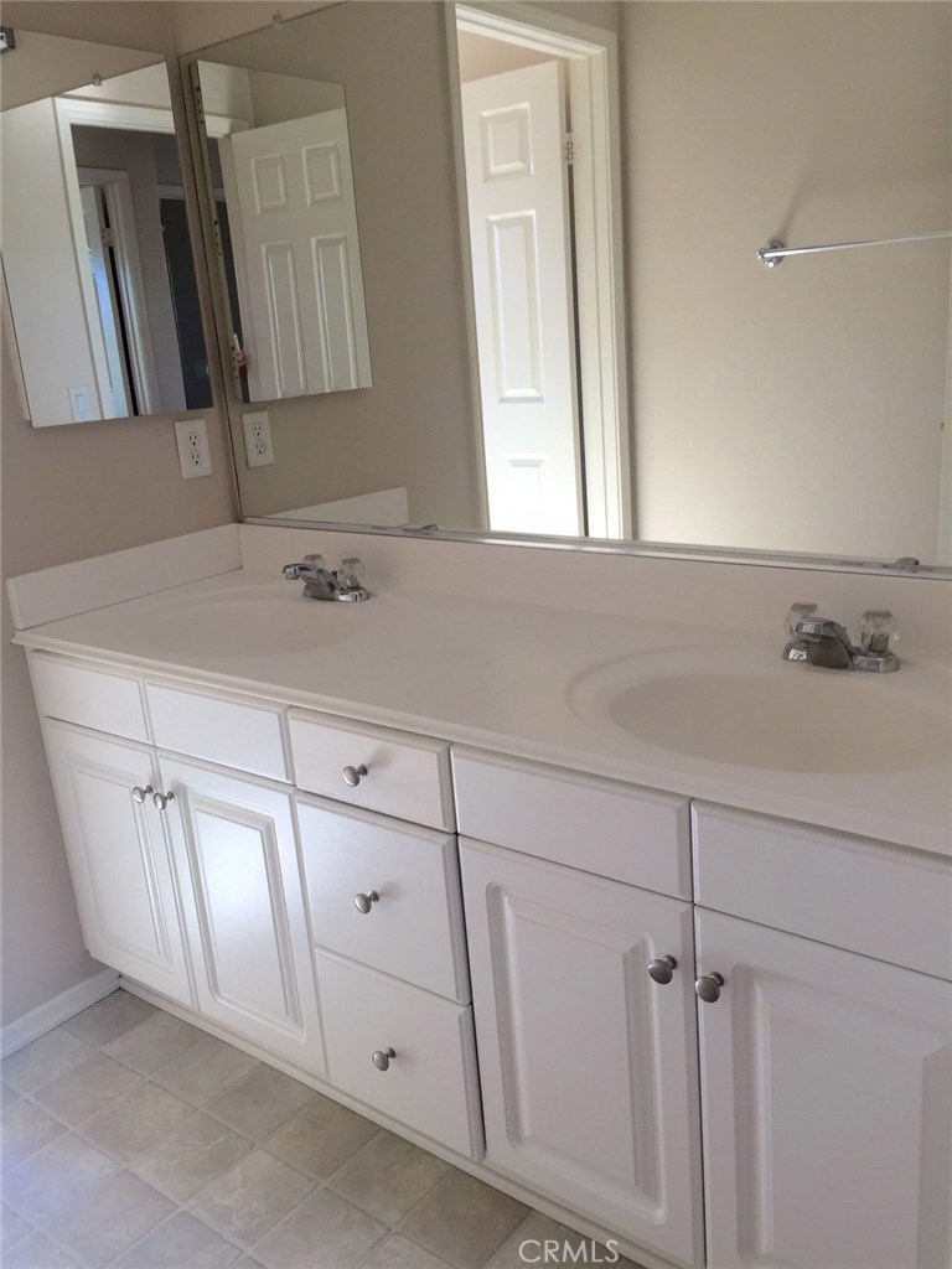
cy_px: 634
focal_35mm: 29
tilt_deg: -15.5
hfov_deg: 48.2
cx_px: 476
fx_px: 1063
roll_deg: +3.2
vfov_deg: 61.7
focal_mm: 4.15
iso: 40
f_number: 2.2
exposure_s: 1/60
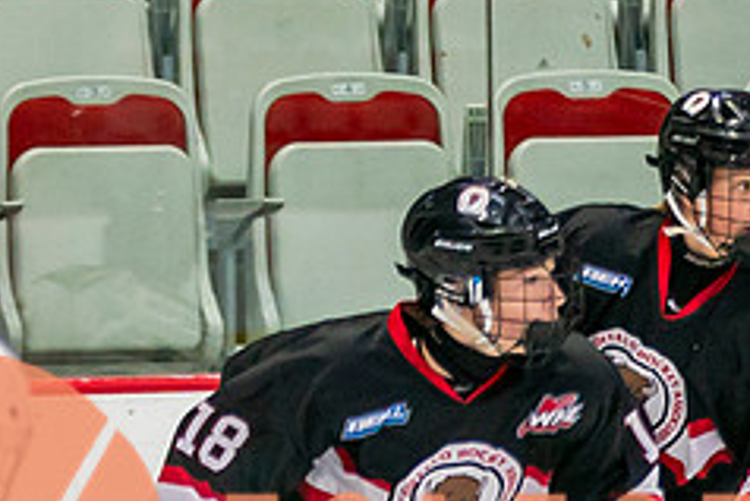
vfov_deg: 1.9
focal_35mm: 735
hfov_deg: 2.8
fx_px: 15321
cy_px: 868
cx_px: 383
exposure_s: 1/640
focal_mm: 125
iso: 1000
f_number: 2.8
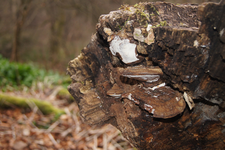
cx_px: 112
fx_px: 328
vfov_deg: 25.7
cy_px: 75
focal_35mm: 52
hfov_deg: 37.9
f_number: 5
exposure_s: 1/60
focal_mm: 35
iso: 400
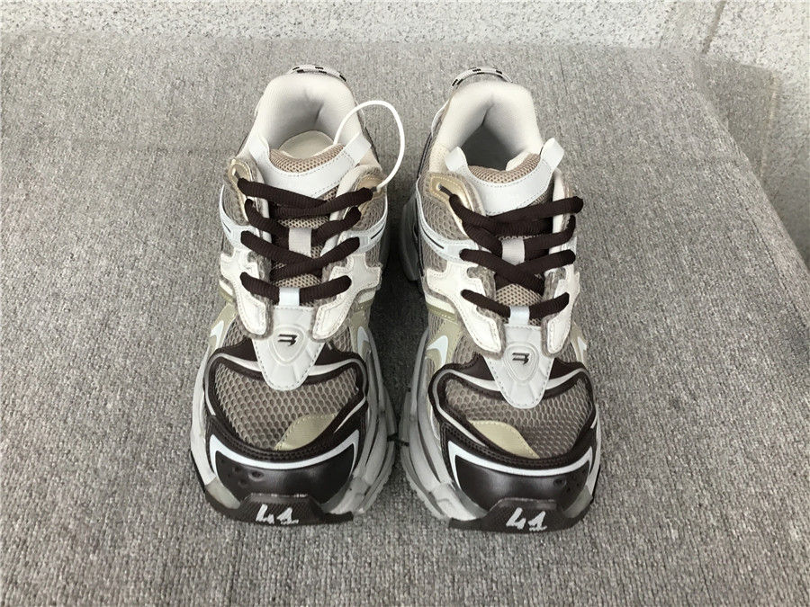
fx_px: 725
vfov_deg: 45.4
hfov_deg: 58.4
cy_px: 304
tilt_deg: -48.3
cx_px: 405
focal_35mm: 31
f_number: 2.4
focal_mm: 3.3
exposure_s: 1/33
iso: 32
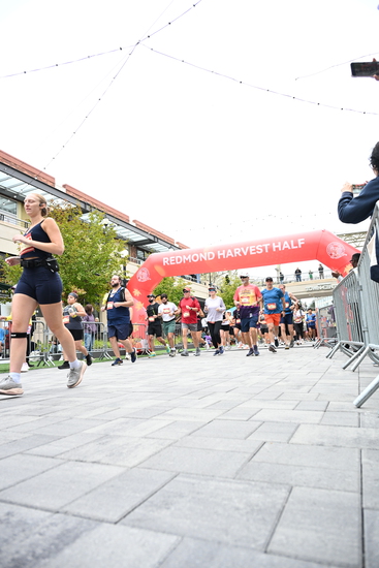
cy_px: 284
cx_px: 190
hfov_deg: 53.2
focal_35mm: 24
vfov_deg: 73.7
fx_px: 379
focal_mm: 24
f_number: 4
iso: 2000
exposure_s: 1/640
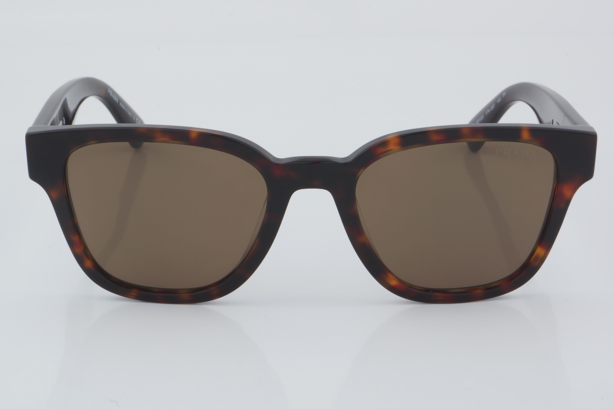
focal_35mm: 82
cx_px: 307
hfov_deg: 24.6
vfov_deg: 16.6
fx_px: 1407
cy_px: 204
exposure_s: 1/4
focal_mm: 55
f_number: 32
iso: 100
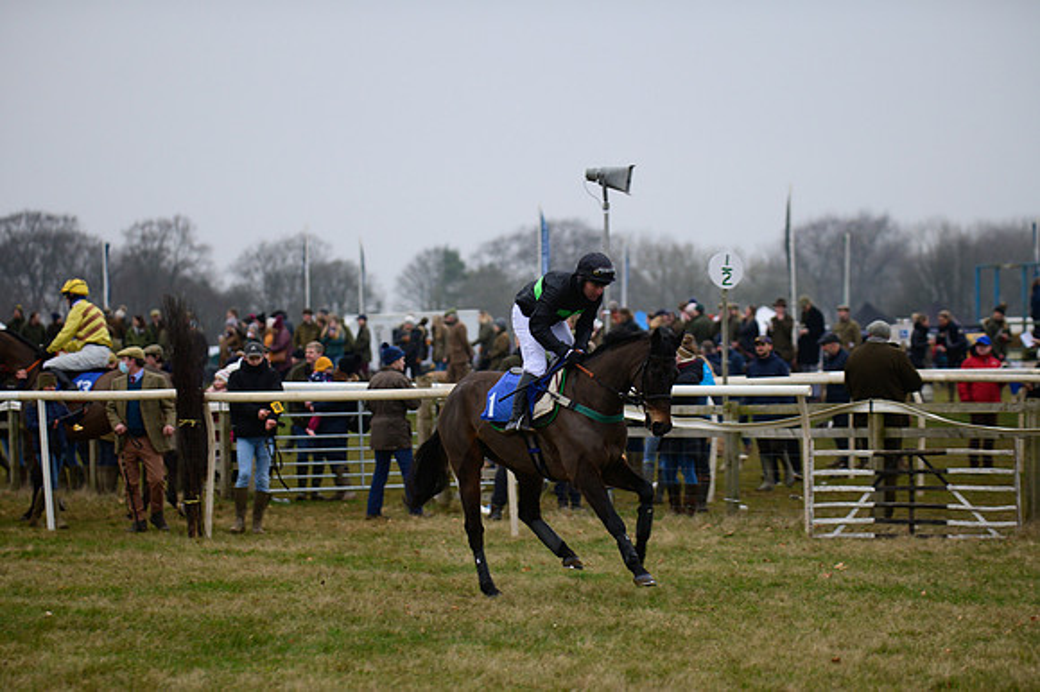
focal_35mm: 155
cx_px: 520
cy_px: 346
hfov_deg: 13.3
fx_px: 4475
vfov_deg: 8.8
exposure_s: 1/250
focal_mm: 155
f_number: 4
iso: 1250
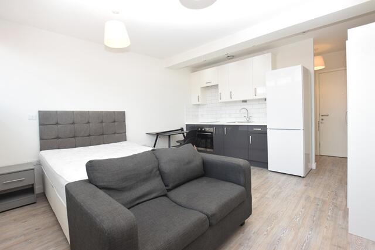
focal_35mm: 16
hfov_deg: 95.0
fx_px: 172
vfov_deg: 72.0
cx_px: 188
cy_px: 125
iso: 560
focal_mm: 11
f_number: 5.6
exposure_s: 1/125
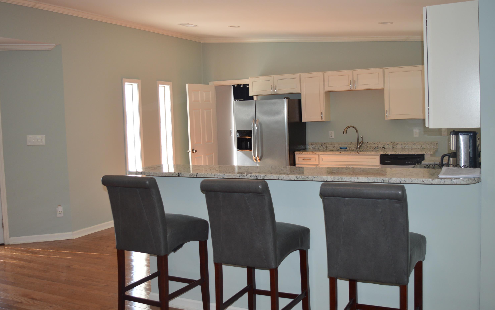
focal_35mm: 37
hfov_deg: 52.7
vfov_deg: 34.4
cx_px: 246
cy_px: 148
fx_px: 499
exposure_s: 1/125
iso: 360
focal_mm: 24
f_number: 4
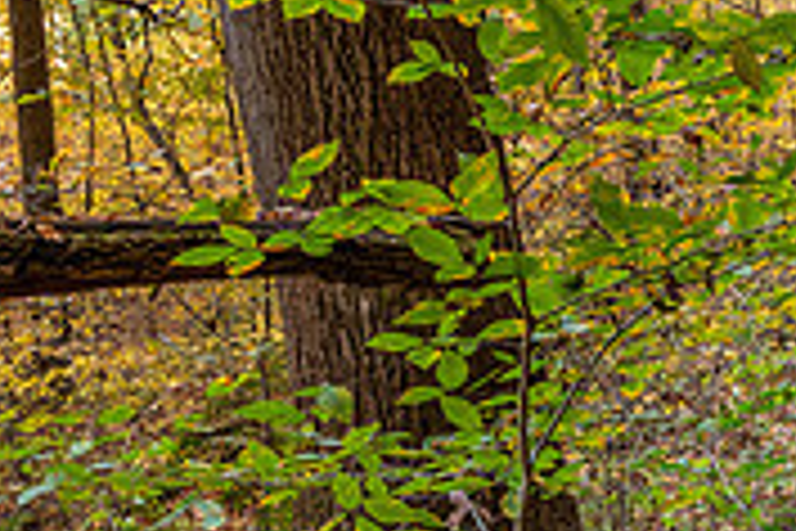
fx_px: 2034
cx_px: 809
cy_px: 403
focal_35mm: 92
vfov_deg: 14.8
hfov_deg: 21.3
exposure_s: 1/80
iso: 3600
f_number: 8
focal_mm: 28
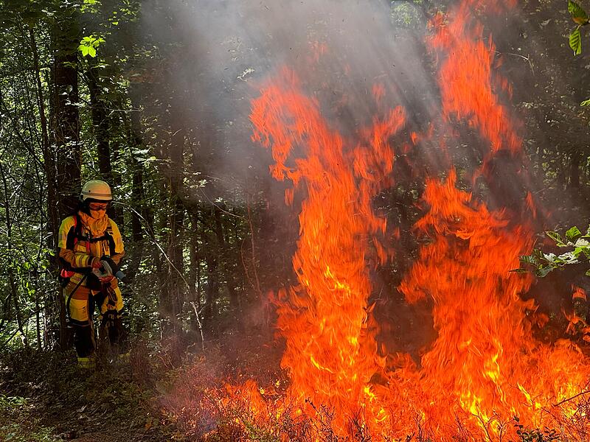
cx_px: 295
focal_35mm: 77
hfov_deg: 25.3
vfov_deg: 19.1
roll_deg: +0.1
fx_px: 1312
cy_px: 221
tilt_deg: -7.5
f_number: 2.8
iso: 50
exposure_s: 1/99
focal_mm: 9
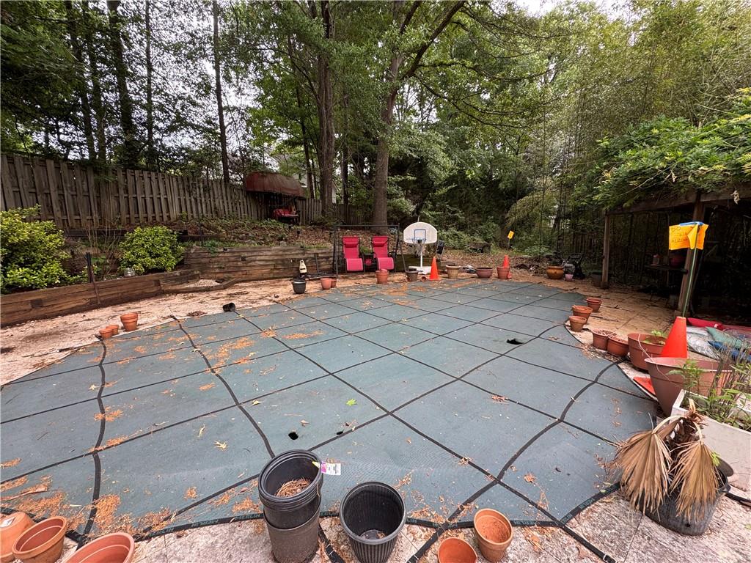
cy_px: 282
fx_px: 304
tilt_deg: -9.6
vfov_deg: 85.7
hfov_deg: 102.1
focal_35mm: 14
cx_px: 376
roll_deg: +1.2
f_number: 2.2
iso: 40
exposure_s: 1/99
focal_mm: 2.22
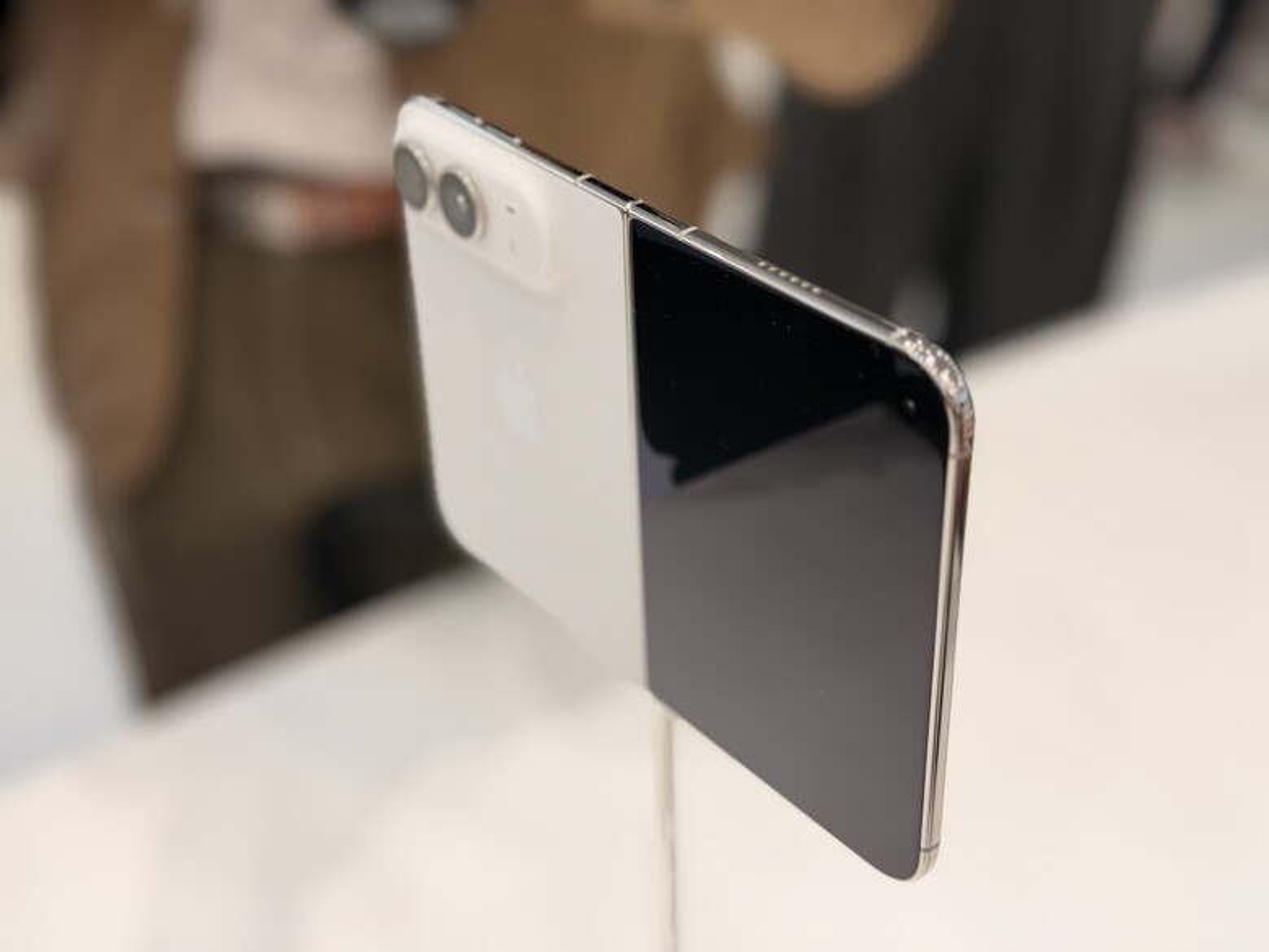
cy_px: 476
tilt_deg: -34.7
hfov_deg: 39.7
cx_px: 634
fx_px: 1760
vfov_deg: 30.3
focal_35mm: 48
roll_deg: +2.3
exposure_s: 1/100
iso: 64
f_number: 1.78
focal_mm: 6.76
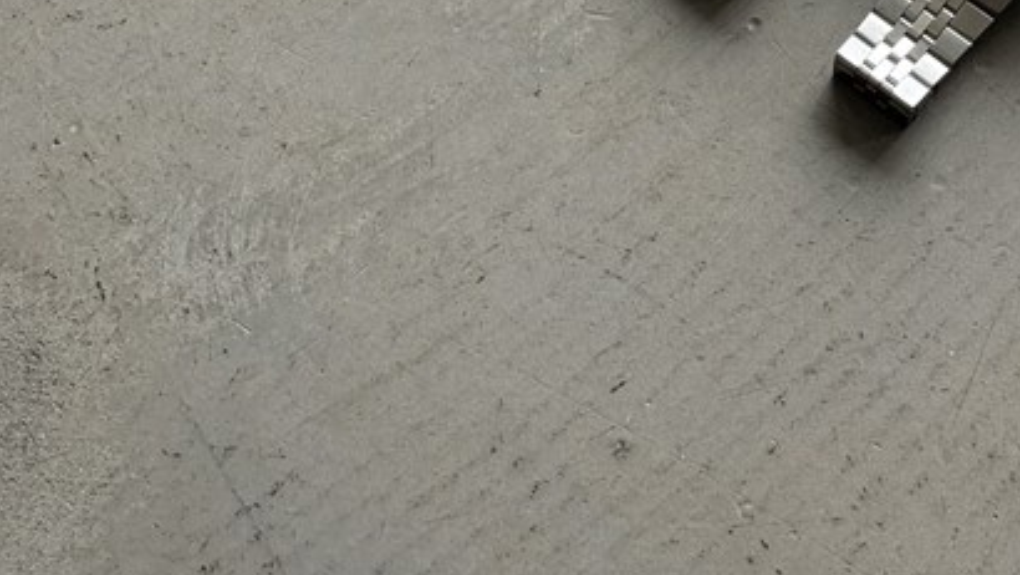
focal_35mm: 102
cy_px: -376
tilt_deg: -61.9
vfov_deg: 11.2
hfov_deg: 20.8
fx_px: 2760
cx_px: 739
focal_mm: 6.76
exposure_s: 1/427
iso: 80
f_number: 1.78
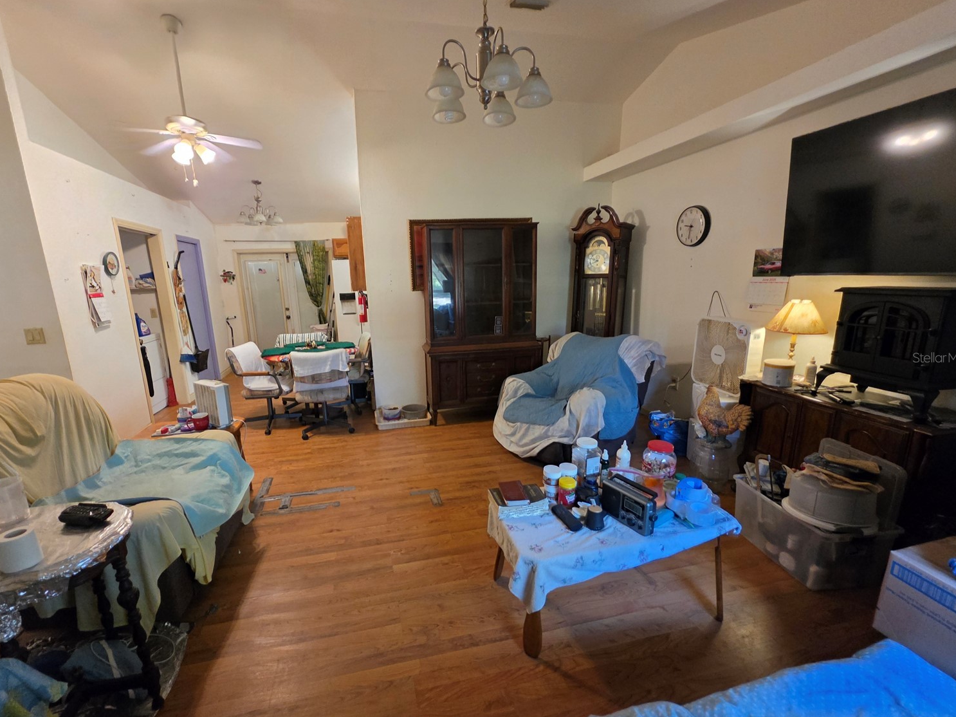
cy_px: 357
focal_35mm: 14
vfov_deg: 85.7
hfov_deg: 102.0
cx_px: 459
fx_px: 387
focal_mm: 2.2
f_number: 1.9
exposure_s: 1/60
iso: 400
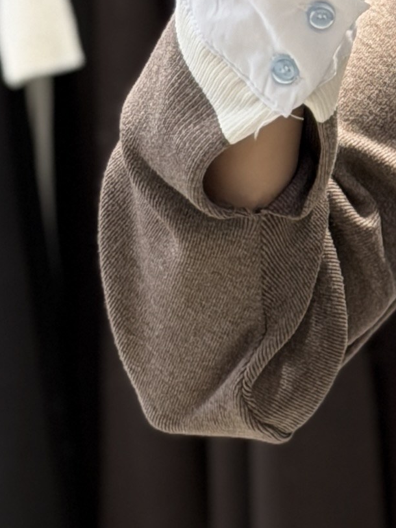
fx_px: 3629
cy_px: 212
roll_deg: +2.2
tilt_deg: -19.7
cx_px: 778
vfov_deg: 8.3
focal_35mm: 238
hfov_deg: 6.1
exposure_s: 1/100
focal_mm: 6.76
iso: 64
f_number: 1.78
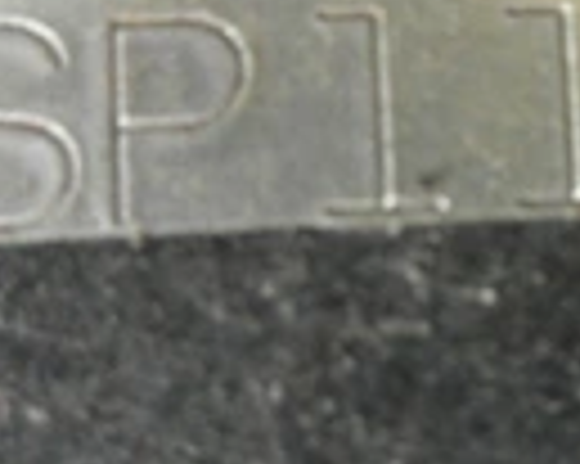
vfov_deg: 18.0
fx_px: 1458
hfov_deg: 21.9
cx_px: 531
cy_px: 243
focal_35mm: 85
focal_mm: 5
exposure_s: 1/50
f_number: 3
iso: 64
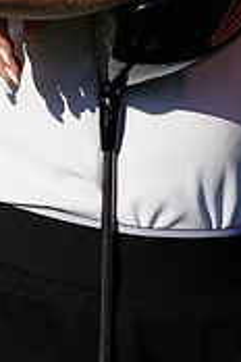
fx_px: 11366
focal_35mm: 1132
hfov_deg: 1.2
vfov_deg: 1.8
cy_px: -183
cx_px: 132
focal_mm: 339
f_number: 6.3
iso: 100
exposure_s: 1/500
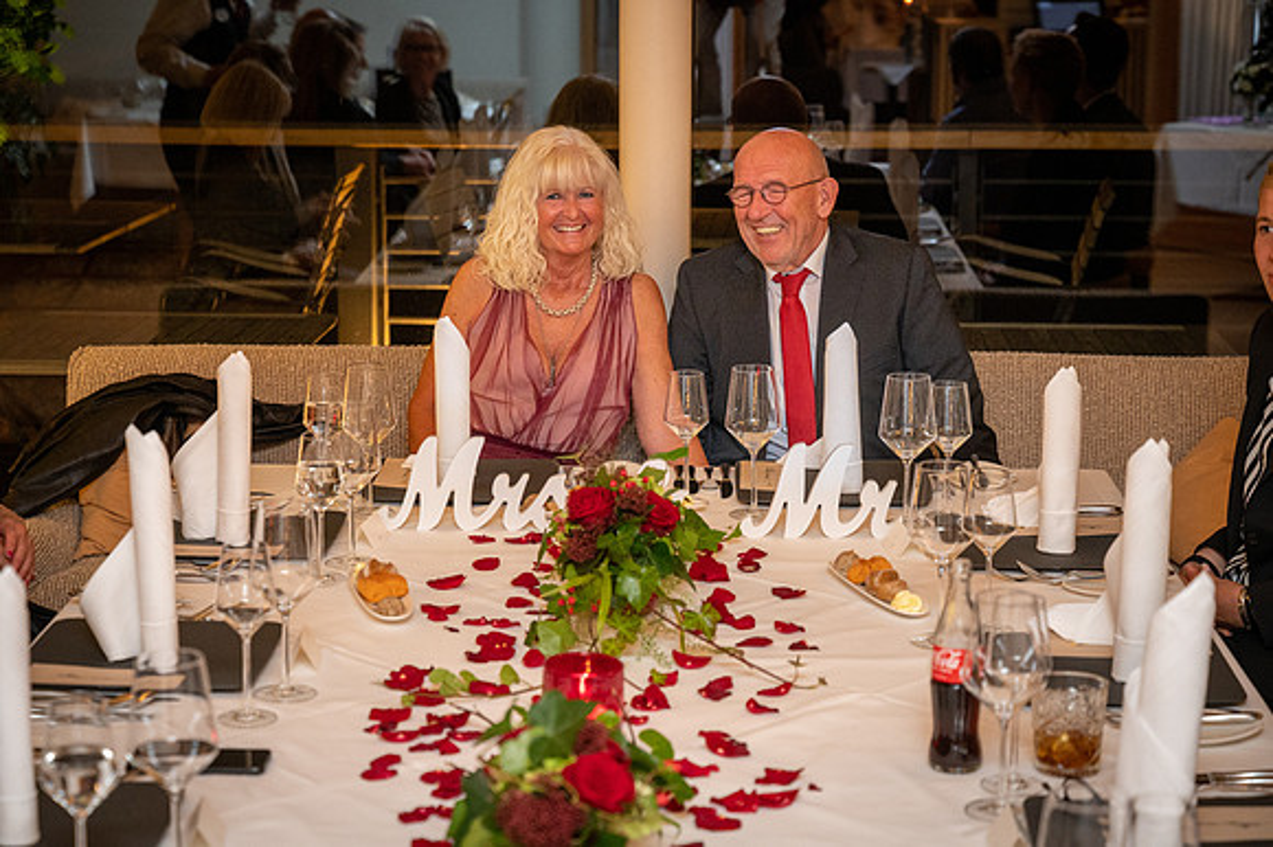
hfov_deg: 27.0
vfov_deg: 18.2
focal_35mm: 75
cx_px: 594
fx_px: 2648
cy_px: 426
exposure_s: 1/60
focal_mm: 70
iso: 5000
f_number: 4
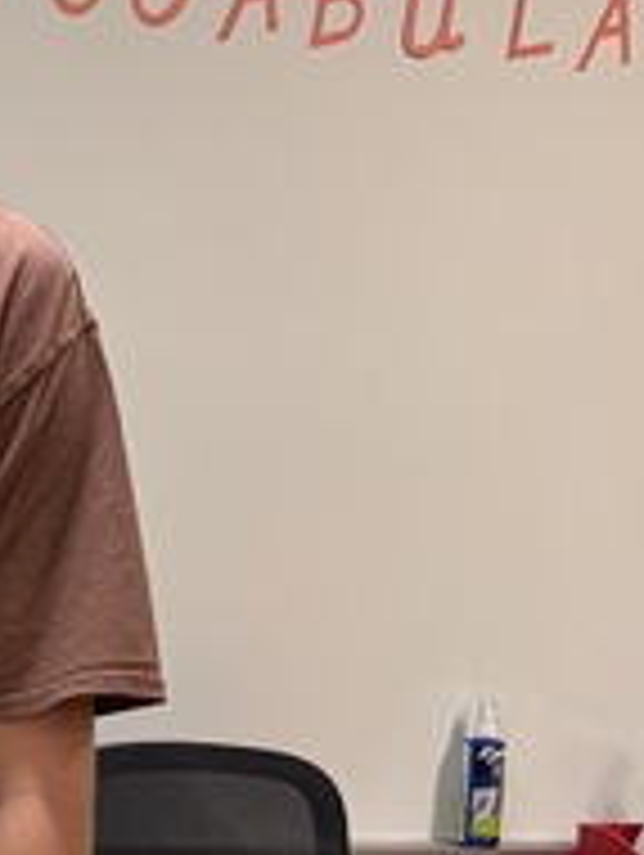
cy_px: 801
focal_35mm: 140
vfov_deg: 13.9
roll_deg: -2.7
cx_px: -833
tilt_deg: -6.7
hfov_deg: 9.6
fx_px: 3465
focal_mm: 5.96
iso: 125
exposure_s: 1/120
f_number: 1.6
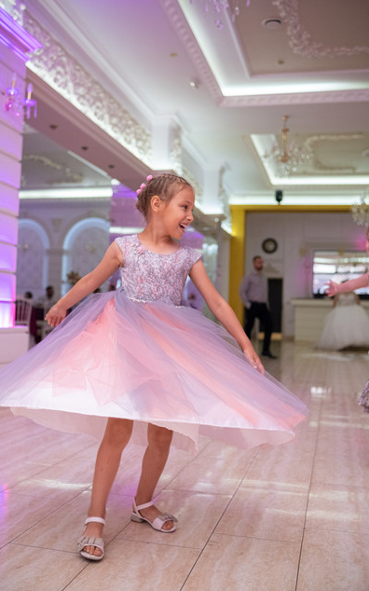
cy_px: 294
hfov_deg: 35.3
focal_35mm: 36
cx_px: 182
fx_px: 580
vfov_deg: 54.0
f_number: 2
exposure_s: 1/125
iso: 800
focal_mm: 23
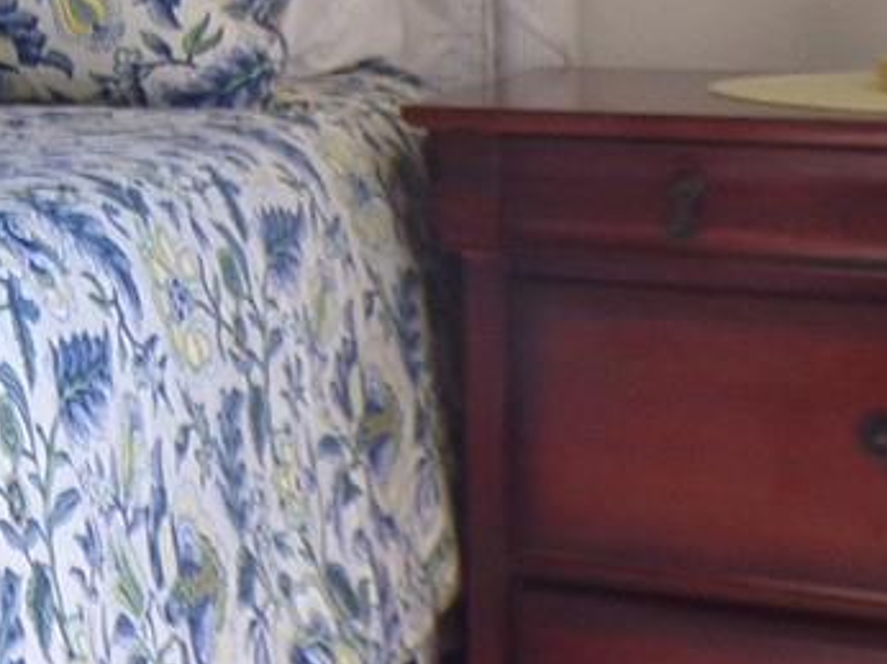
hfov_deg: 14.7
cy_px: -69
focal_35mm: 111
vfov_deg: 13.1
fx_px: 2842
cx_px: -872
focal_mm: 4.3
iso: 87
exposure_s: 1/34
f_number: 4.3
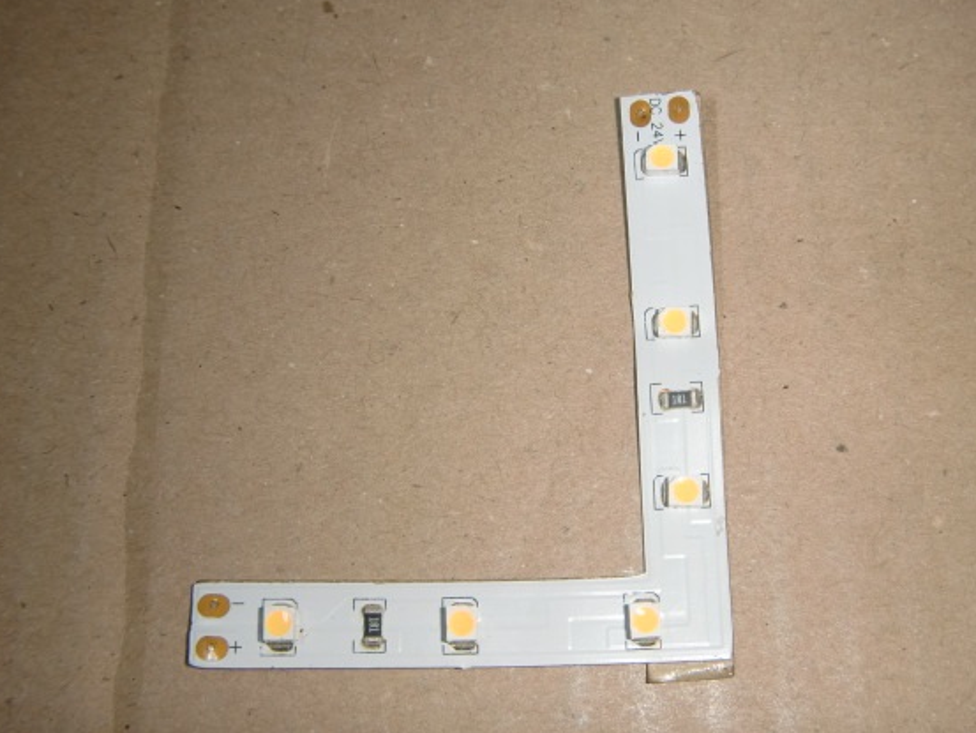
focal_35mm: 44
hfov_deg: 42.9
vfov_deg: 32.9
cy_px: 339
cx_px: 540
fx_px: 1241
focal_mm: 6.66
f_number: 3.9
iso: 64
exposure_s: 1/60
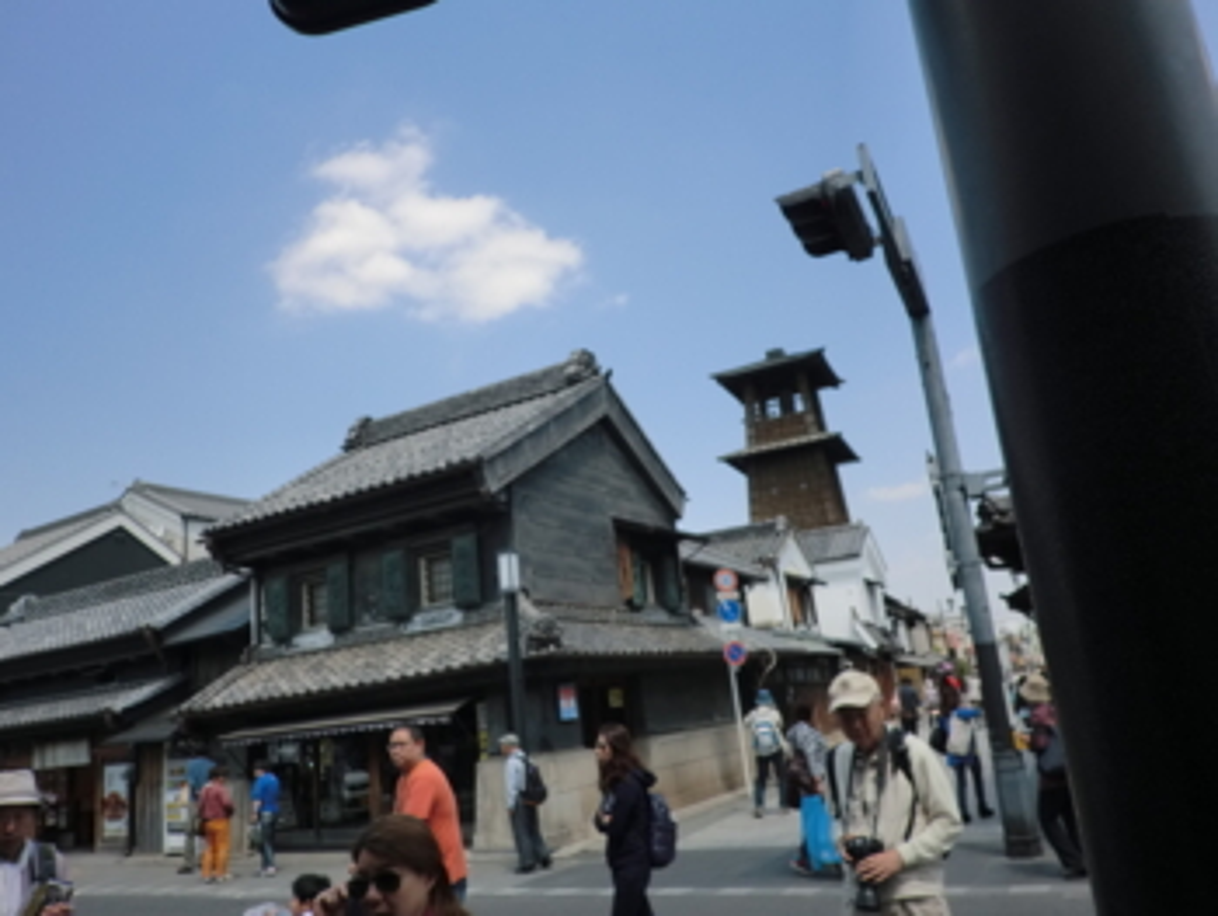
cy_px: 458
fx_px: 915
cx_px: 609
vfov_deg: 53.1
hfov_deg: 67.3
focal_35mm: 26
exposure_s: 1/160
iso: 50
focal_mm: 4.7
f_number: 7.9
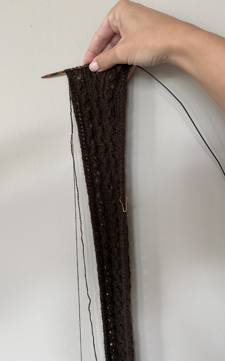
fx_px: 275
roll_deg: +4.6
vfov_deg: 66.5
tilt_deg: -9.0
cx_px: 113
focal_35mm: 28
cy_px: 179
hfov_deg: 44.5
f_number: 1.6
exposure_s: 1/60
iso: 160
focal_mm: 5.96
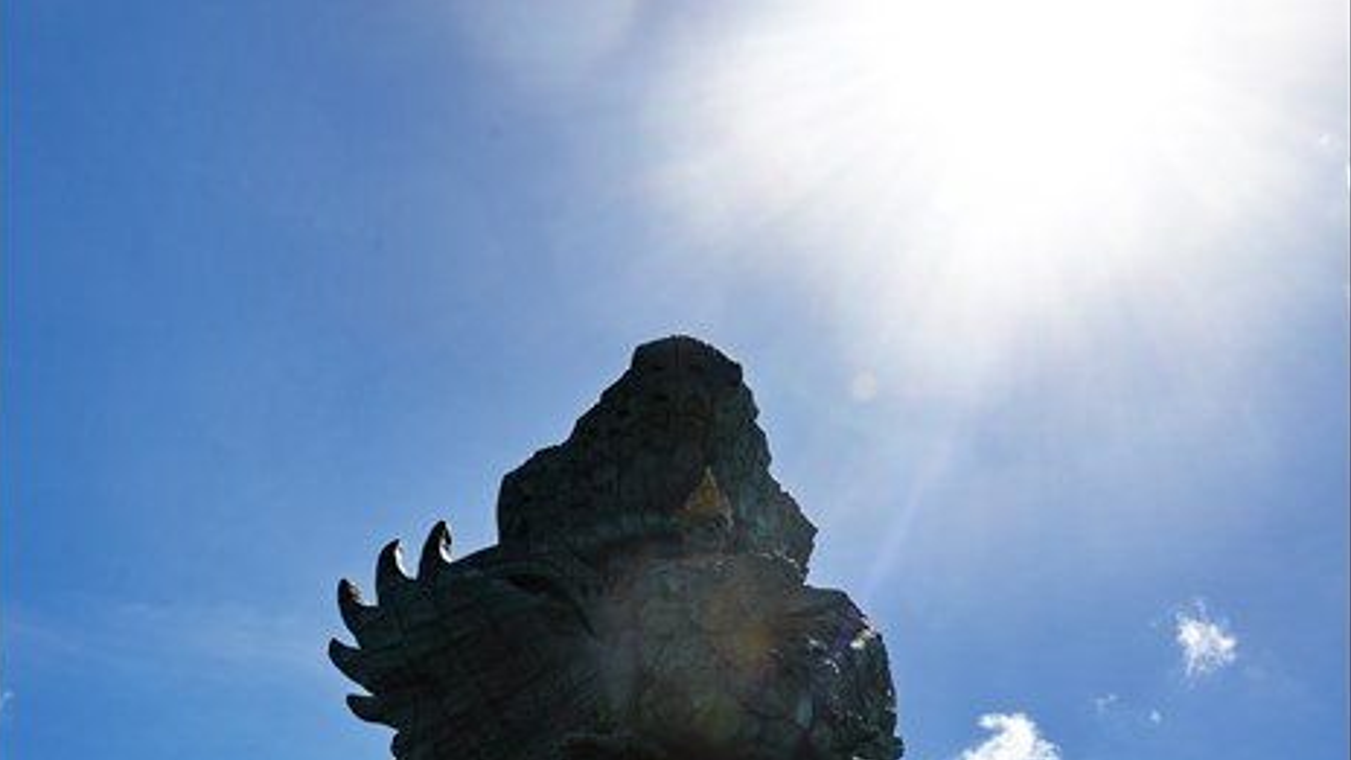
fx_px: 1361
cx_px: 673
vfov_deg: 28.5
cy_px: 827
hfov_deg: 52.8
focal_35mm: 38
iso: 100
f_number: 11
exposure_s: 1/320
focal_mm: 24
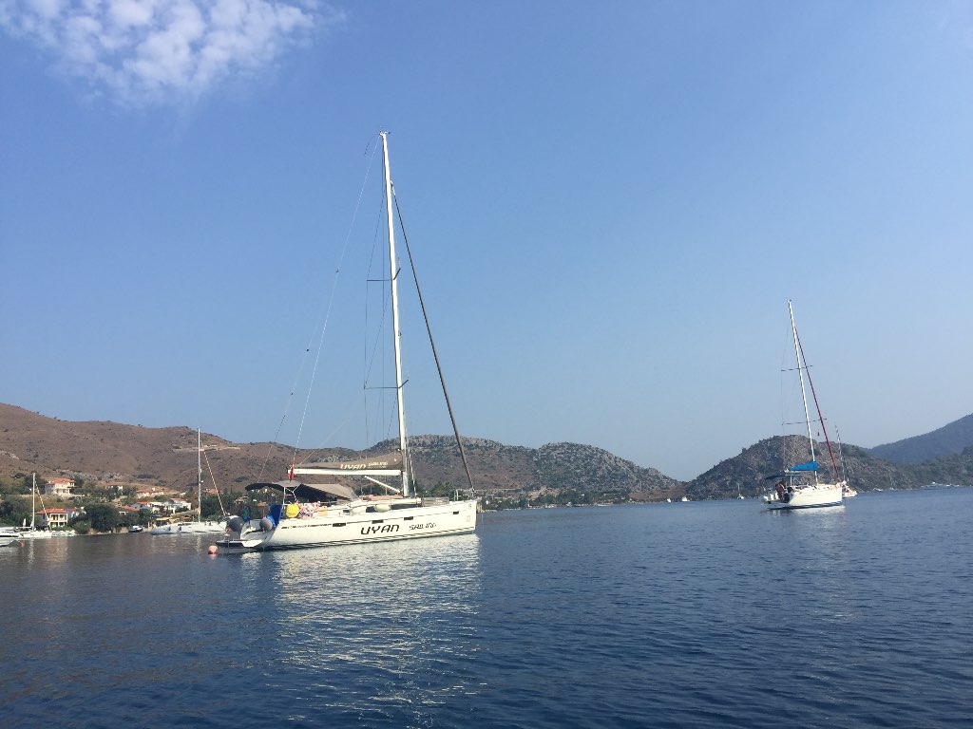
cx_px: 486
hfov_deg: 61.7
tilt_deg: +8.5
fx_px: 815
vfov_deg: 48.2
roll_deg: +4.1
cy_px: 364
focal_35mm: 29
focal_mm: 4.15
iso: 32
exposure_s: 1/2326
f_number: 2.2
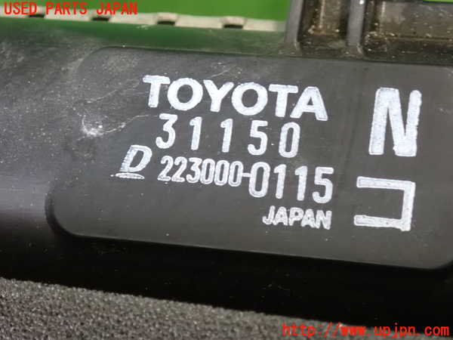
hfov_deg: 19.6
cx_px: 226
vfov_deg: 14.8
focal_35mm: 100
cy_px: 170
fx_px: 1309
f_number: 4.9
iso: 1600
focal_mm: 18
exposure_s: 1/20
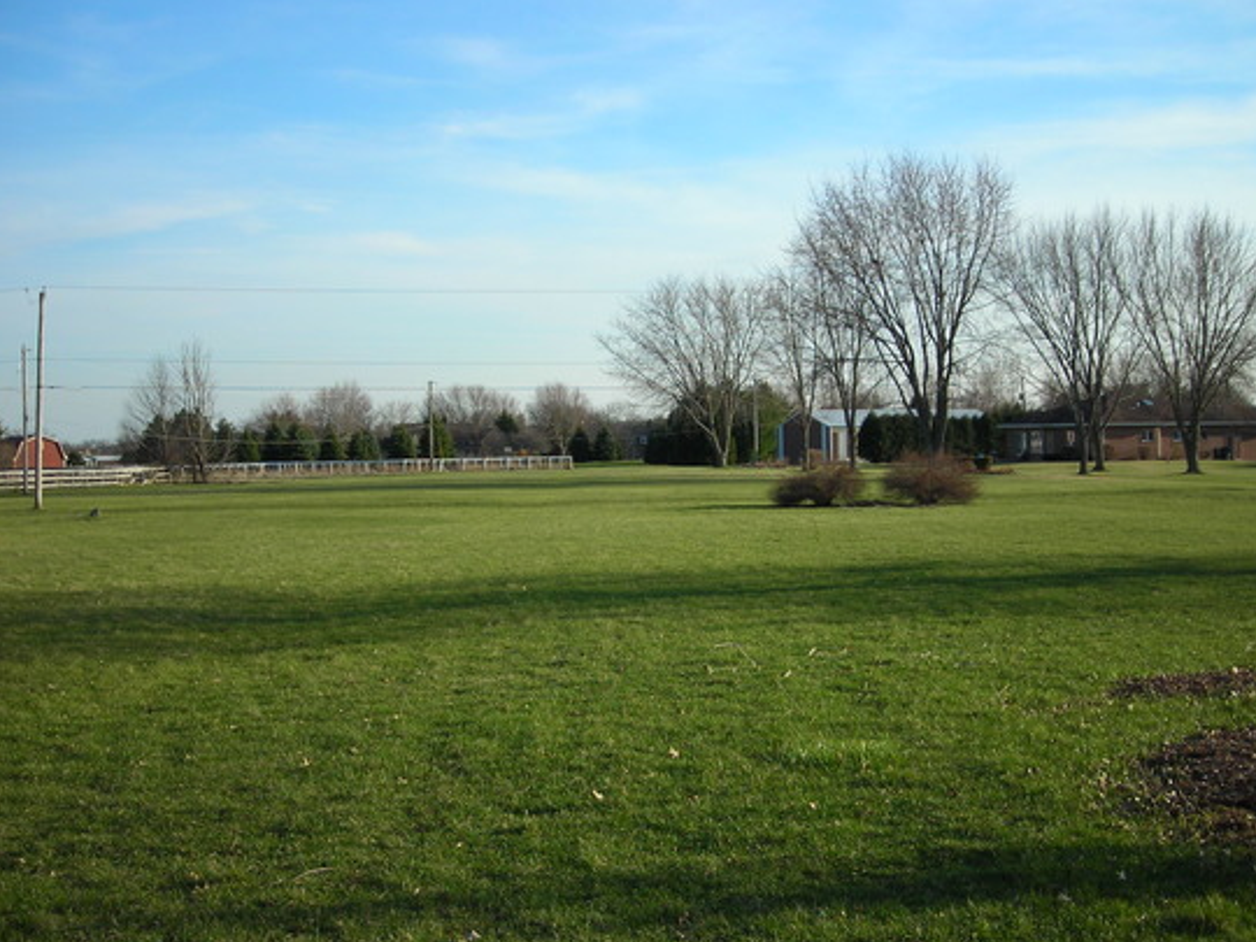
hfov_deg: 42.1
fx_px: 1633
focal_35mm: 45
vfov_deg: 32.2
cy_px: 516
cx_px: 630
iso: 50
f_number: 3.2
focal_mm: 6.3
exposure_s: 1/446
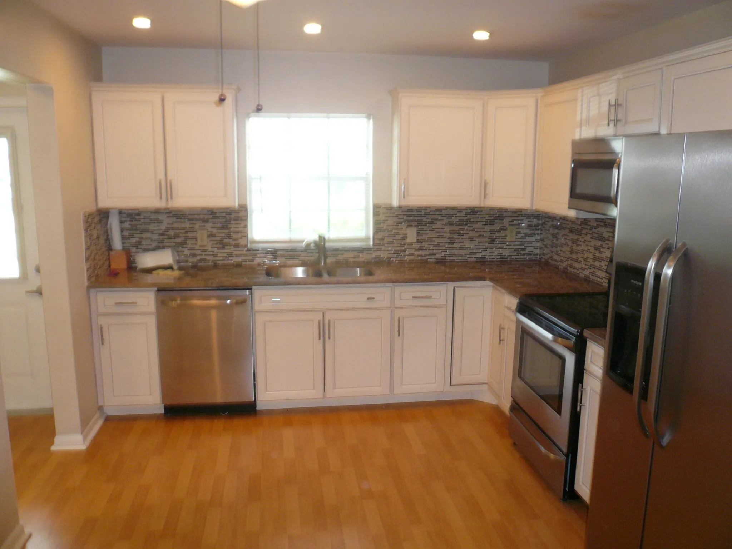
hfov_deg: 63.4
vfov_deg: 49.7
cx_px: 366
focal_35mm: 28
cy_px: 274
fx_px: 592
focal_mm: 4.6
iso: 125
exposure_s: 1/30
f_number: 2.8
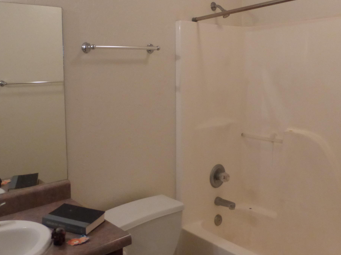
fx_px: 335
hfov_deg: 53.4
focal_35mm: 34
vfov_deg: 41.5
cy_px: 94
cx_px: 128
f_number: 3.3
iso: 400
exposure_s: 1/40
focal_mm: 4.3
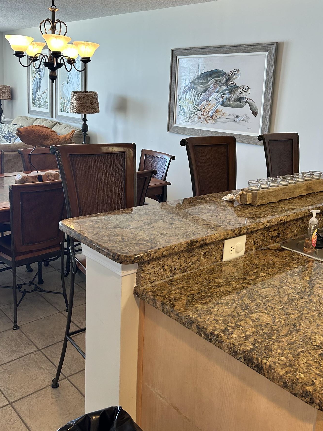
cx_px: 155
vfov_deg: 53.4
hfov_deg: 41.8
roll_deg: -3.4
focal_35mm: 34
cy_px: 165
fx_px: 423
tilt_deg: -10.4
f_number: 1.5
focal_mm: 5.7
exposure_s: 1/120
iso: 80
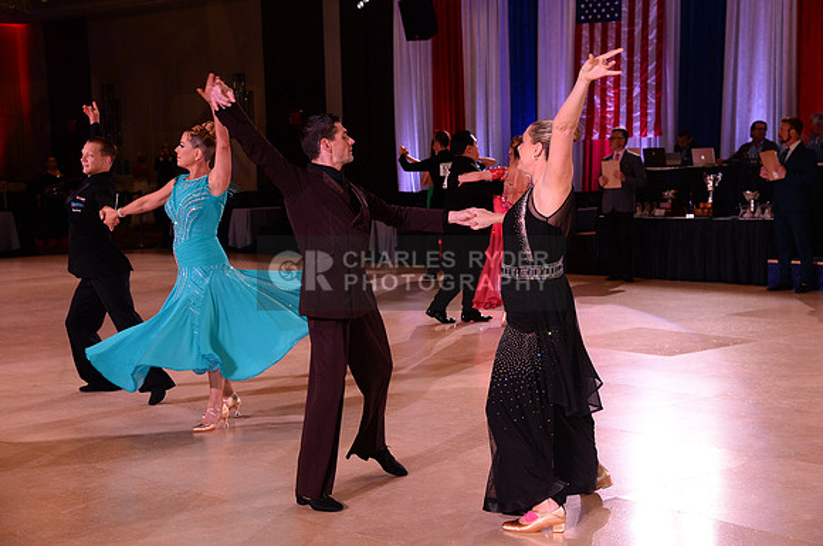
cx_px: 412
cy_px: 273
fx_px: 1415
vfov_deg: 21.8
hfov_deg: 32.4
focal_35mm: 62
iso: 2500
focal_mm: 62
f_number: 6.3
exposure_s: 1/250
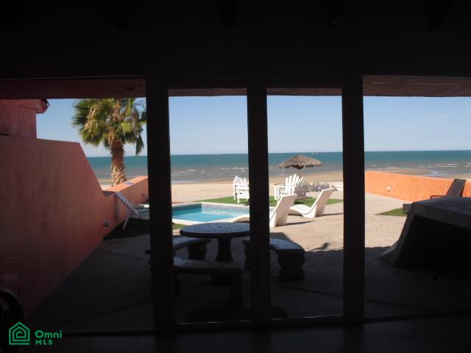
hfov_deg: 51.4
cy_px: 176
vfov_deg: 39.7
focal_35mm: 36
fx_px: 490
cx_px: 236
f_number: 7.8
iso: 64
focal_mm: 6.3
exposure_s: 1/160
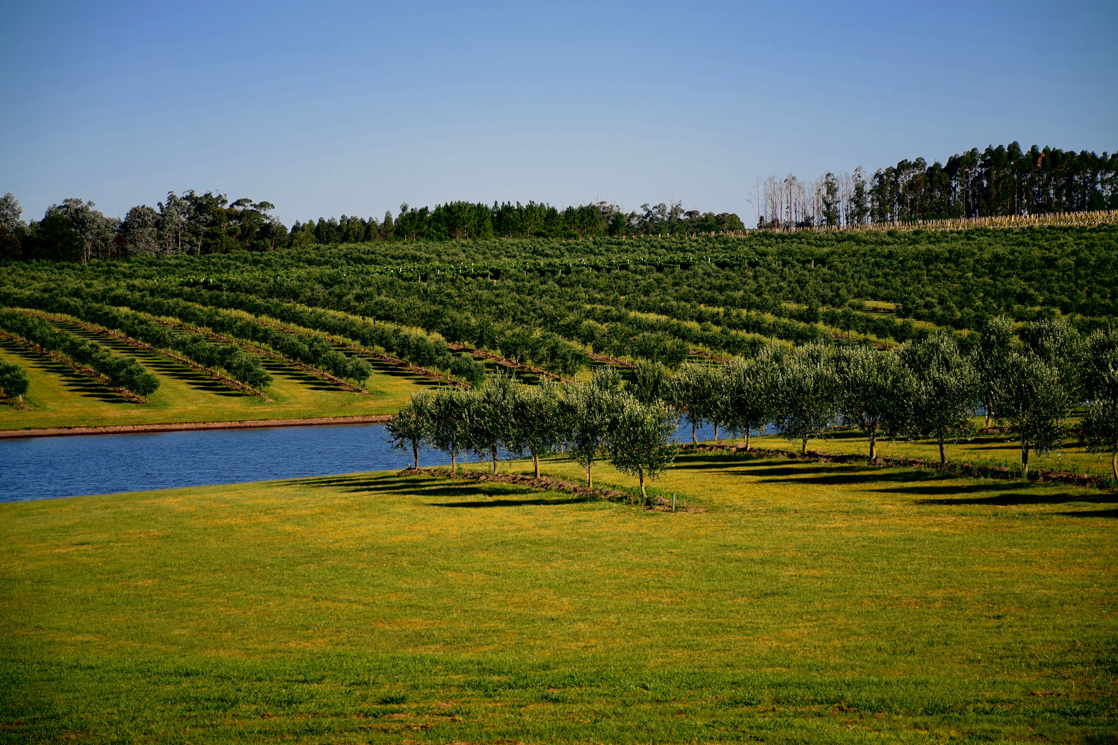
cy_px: 372
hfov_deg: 16.1
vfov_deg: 10.8
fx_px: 3959
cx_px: 559
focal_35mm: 128
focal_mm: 85
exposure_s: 1/500
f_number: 5.3
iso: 100
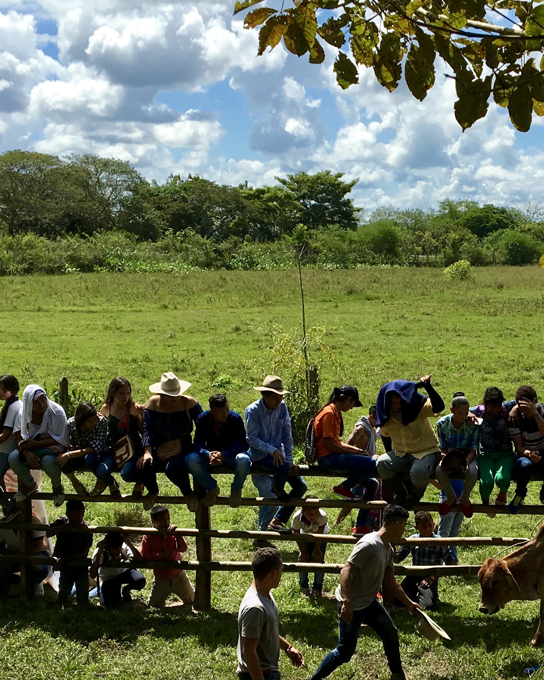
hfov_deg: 23.2
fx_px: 1308
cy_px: 471
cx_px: 417
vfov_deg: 28.9
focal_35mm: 65
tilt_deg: -8.8
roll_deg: -1.4
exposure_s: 1/2024
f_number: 2.2
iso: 25
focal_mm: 4.15
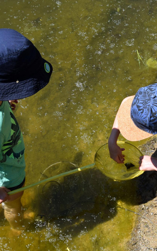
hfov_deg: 22.4
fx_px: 395
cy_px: 126
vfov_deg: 35.2
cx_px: 102
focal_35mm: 58
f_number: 10
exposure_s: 1/400
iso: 200
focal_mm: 25
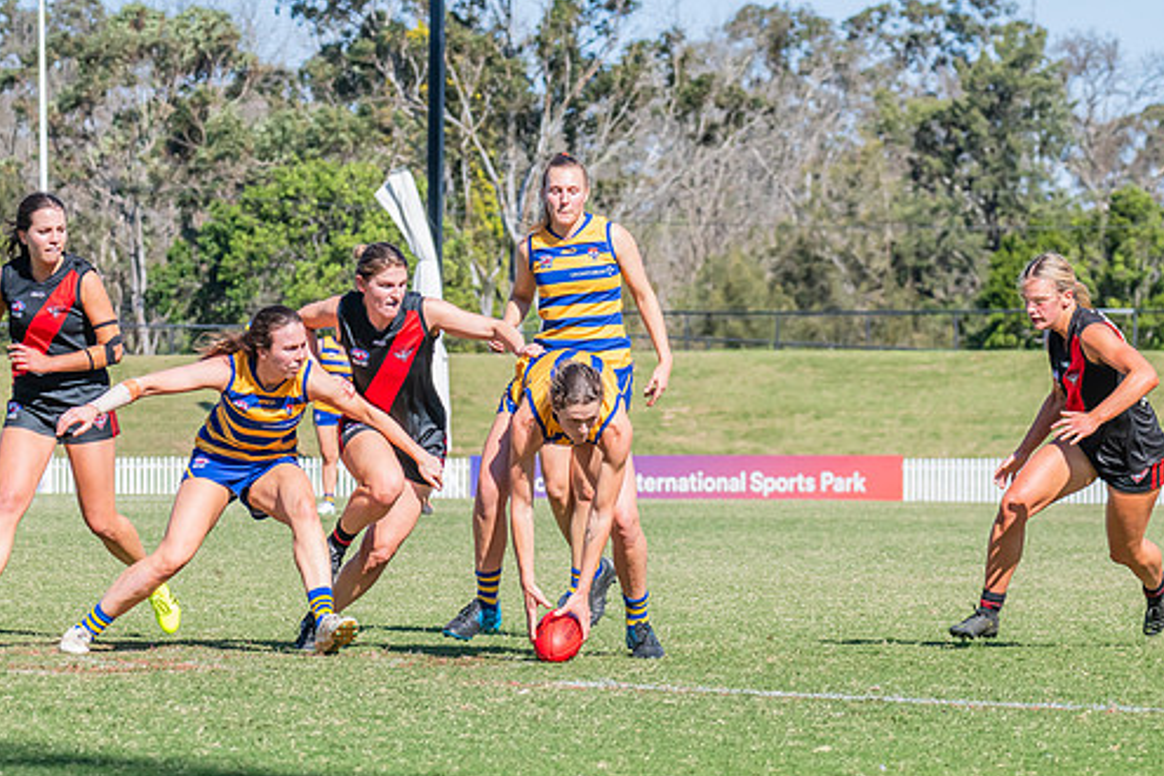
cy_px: 417
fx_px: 7889
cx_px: 607
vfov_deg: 5.6
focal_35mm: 244
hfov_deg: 8.4
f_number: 10
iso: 800
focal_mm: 170
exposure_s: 1/1250
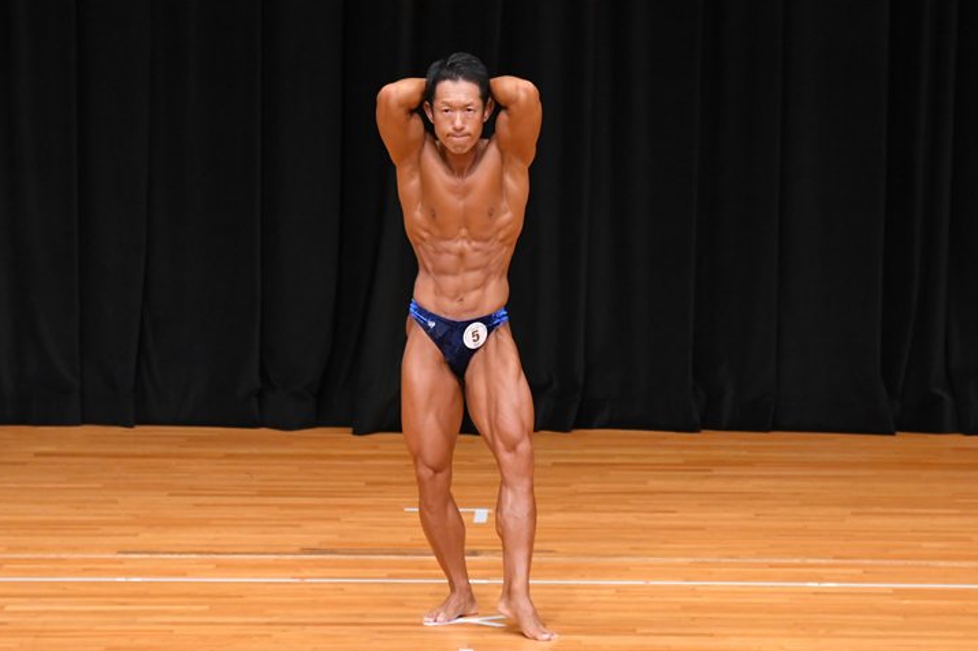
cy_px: 346
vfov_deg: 4.4
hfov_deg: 6.7
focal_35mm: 309
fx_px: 8390
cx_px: 494
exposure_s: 1/400
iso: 4000
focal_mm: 190
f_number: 5.6
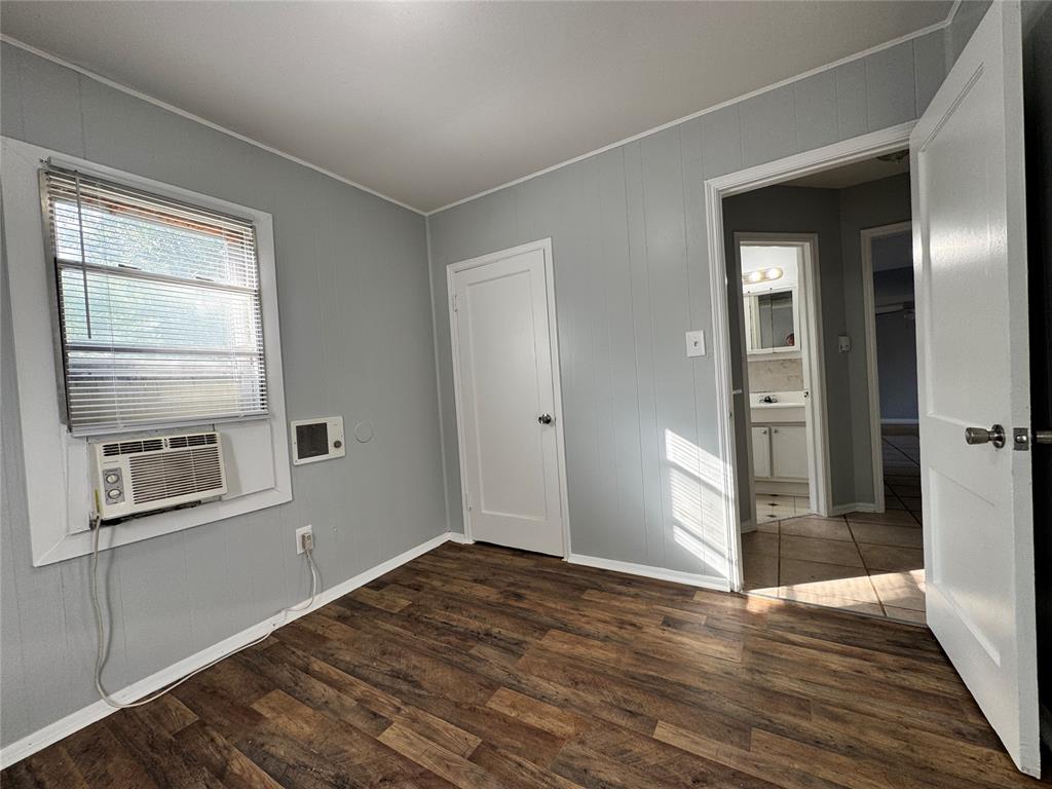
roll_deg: +4.4
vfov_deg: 85.7
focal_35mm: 14
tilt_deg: -1.1
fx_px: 425
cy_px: 394
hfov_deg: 102.1
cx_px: 526
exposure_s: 1/99
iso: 80
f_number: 2.2
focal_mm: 2.22
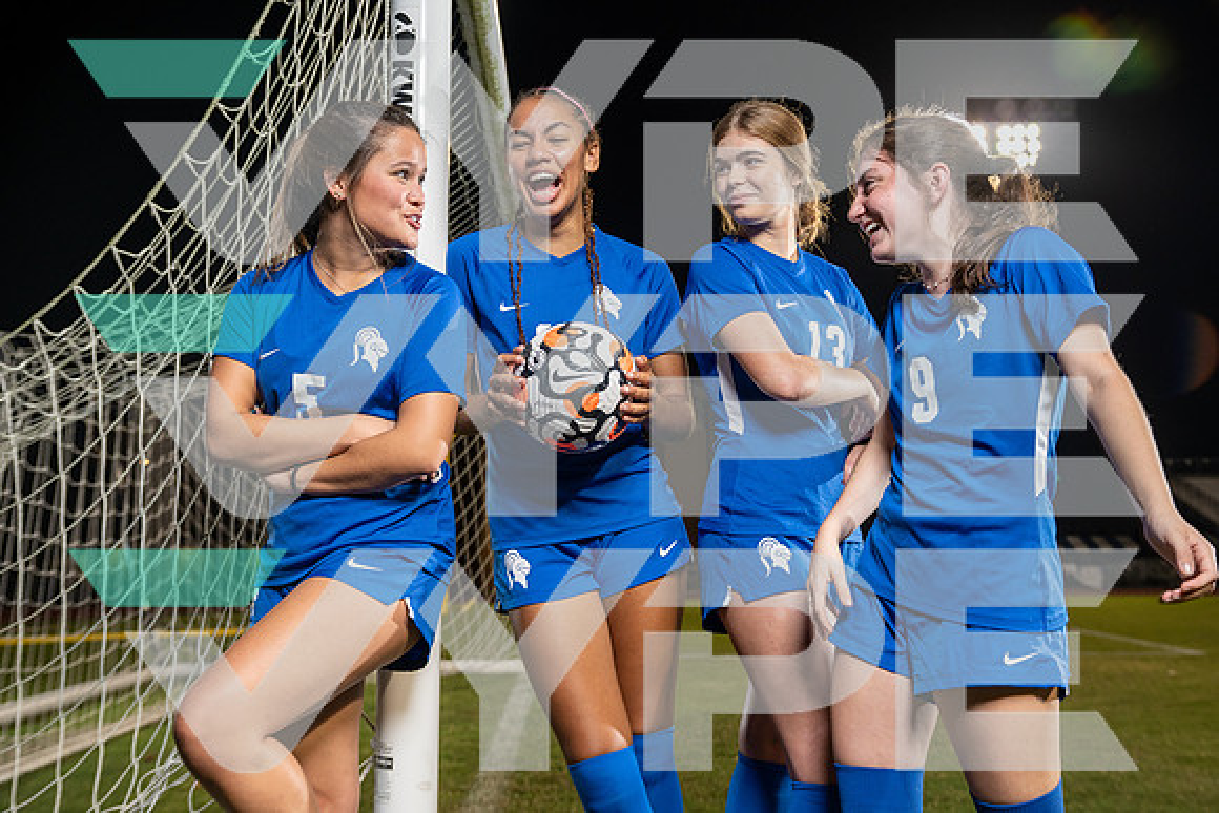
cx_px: 610
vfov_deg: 34.2
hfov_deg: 49.5
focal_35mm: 39
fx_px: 1321
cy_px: 406
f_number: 4
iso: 640
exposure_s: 1/125
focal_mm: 39
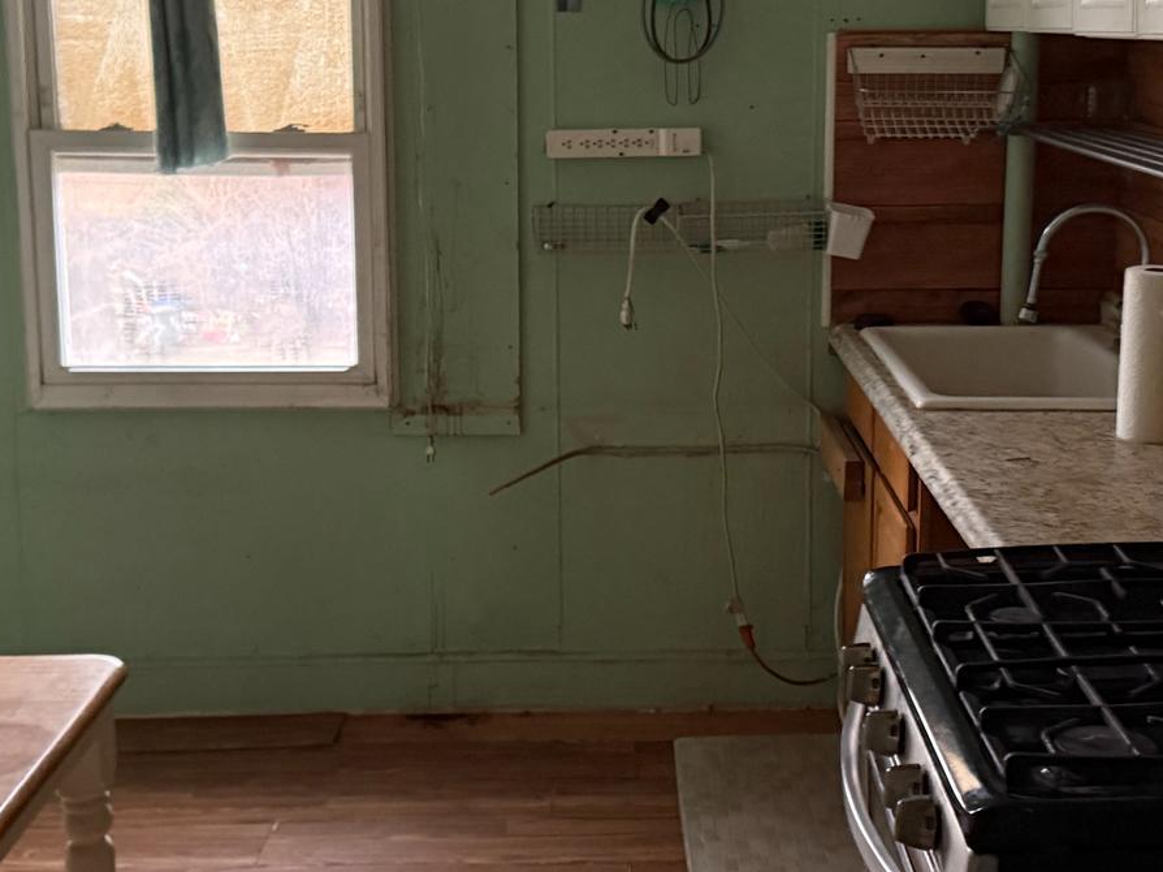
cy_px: 354
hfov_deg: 34.9
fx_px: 1847
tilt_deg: -10.4
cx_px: 656
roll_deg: +0.6
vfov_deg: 26.5
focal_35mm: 55
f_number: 1.78
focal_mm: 6.76
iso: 1000
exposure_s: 1/40
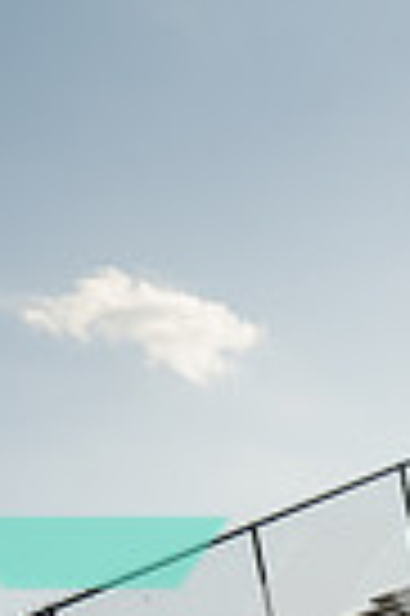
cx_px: 631
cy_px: 976
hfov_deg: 15.3
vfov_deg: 20.5
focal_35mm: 82
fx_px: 1404
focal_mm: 25
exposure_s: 1/250
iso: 100
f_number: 8
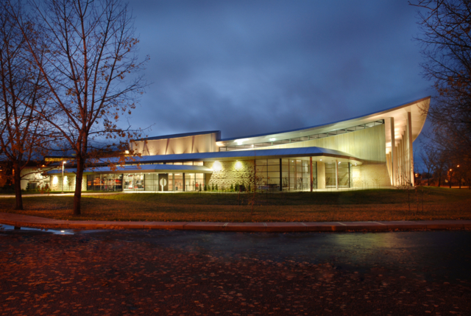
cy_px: 158
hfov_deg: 67.3
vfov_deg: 48.1
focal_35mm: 27
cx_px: 236
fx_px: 354
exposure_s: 5
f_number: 6.3
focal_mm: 18
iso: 100
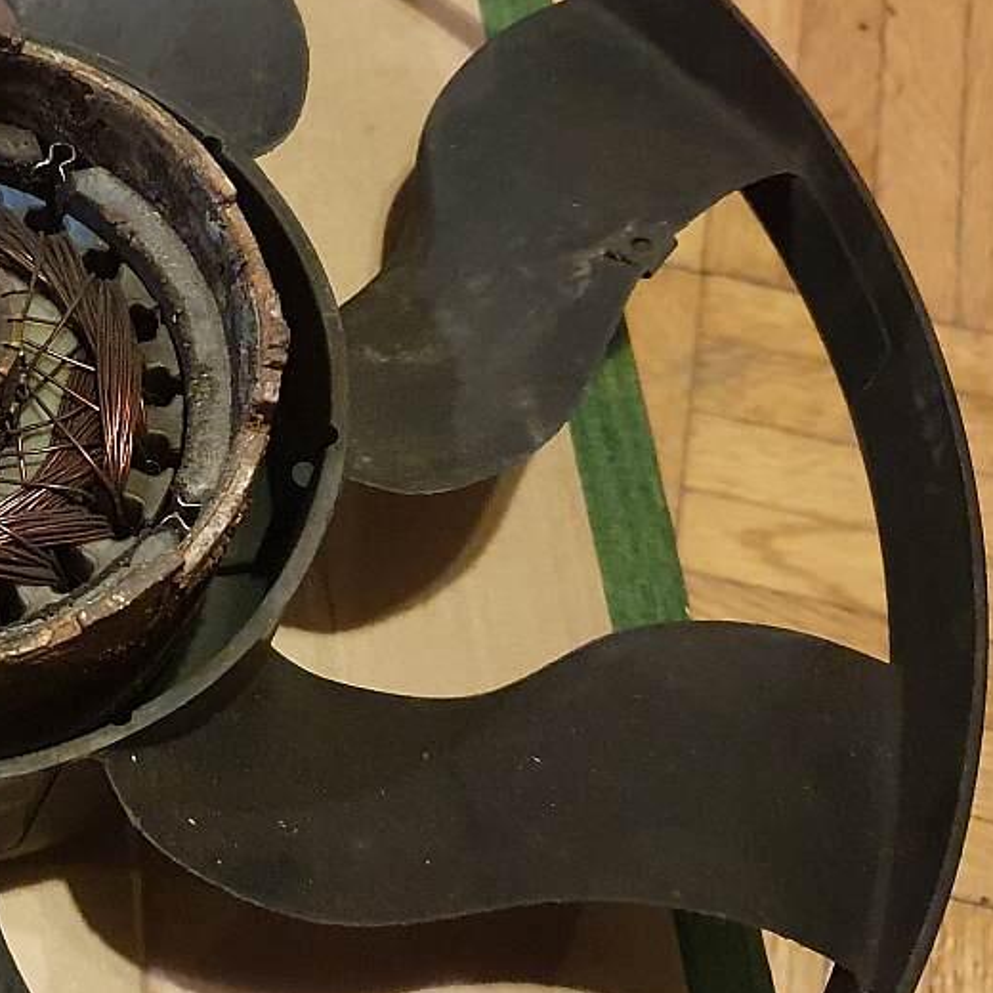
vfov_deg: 32.2
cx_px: -38
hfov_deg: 29.7
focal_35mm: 53
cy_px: 439
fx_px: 1720
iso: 1000
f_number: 1.5
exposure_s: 1/10
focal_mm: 4.32
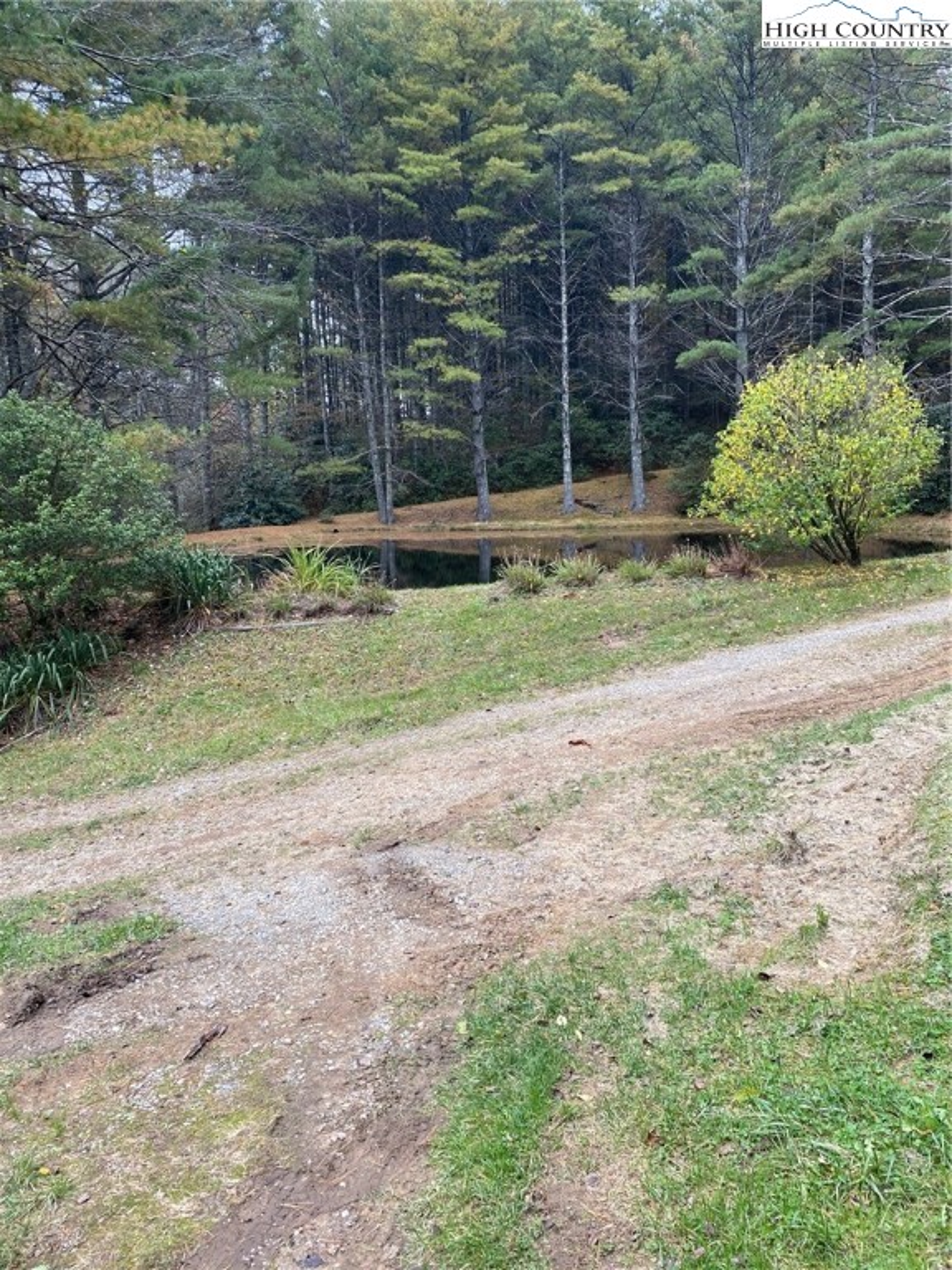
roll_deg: +1.8
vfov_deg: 67.3
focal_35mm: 26
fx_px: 953
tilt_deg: -9.3
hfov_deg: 53.1
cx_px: 476
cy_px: 635
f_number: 1.8
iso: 40
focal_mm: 4.25
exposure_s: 1/122
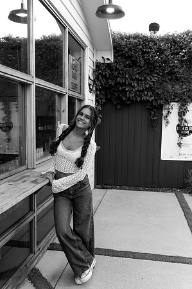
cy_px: 144
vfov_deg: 53.2
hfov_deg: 36.8
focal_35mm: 36
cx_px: 96
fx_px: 289
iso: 1600
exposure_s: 1/800
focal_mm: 36
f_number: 4
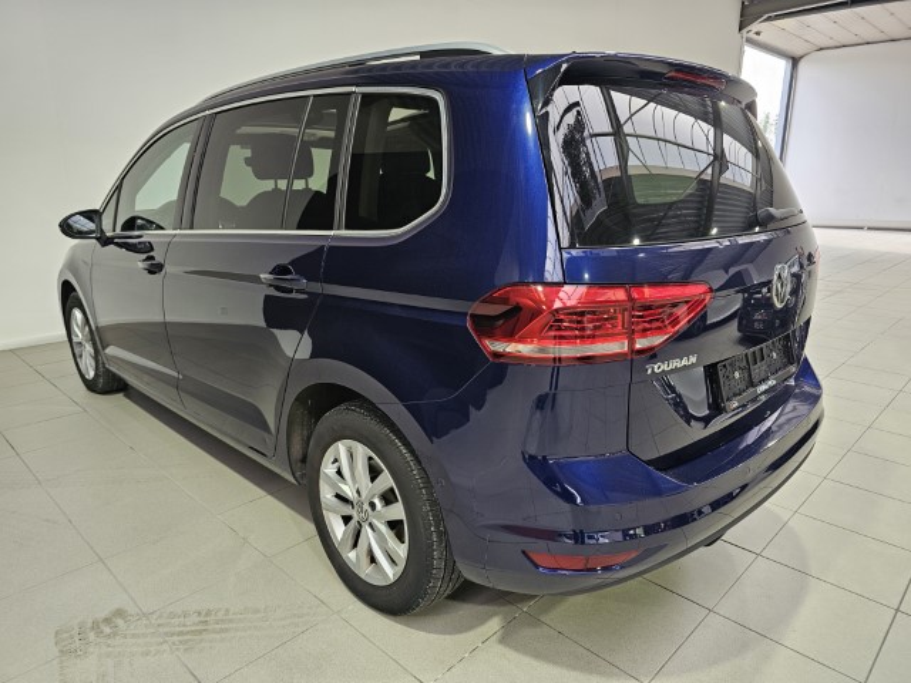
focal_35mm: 23
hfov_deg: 73.9
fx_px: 605
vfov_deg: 58.9
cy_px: 342
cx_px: 456
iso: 80
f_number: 1.7
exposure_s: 1/100
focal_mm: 6.3
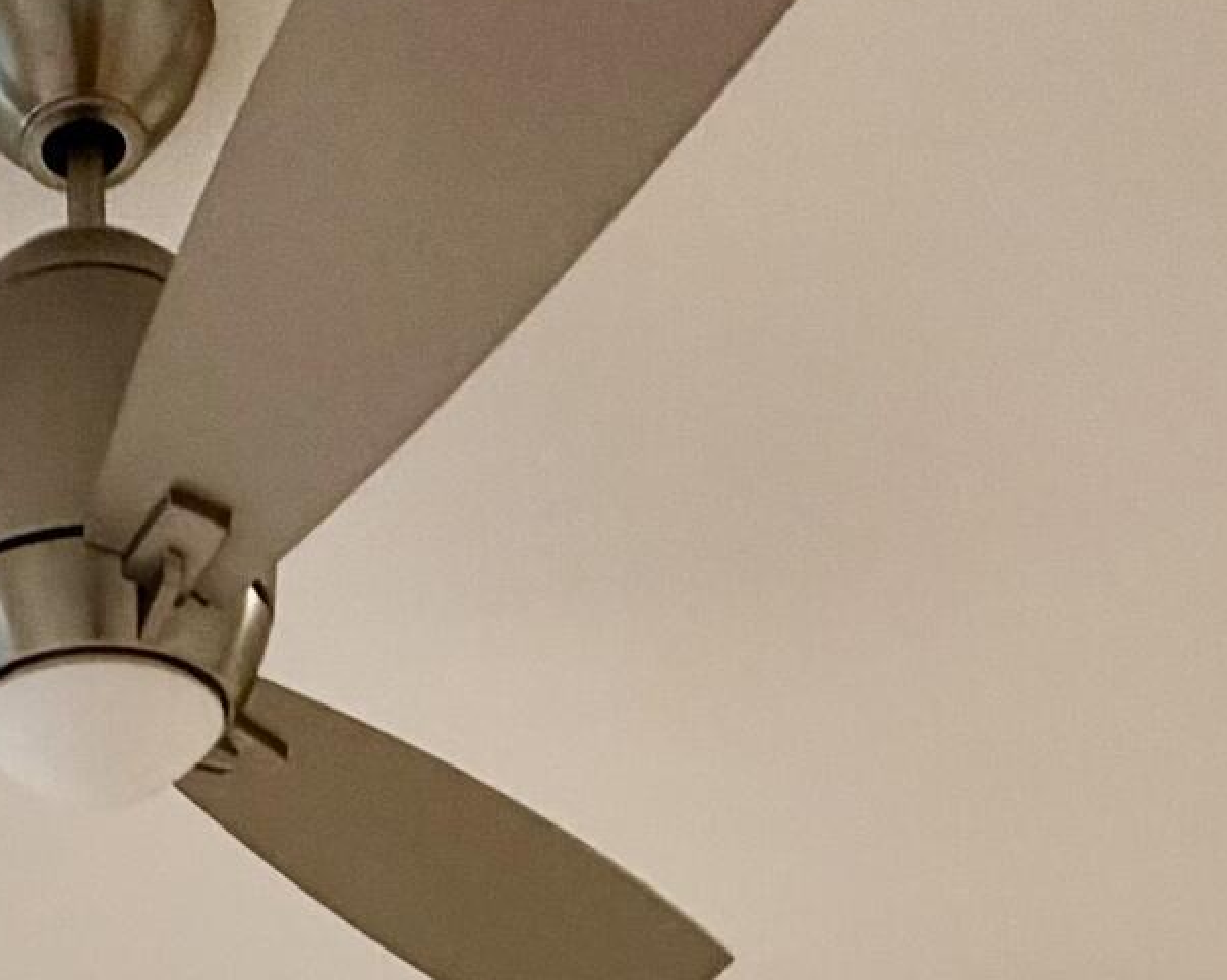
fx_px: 2469
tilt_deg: -3.1
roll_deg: +1.8
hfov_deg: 27.1
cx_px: 163
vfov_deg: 16.2
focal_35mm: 68
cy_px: 2064
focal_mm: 2.22
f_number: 2.2
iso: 320
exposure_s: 1/60
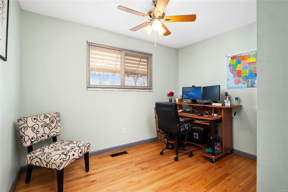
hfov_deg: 96.7
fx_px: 128
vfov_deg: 73.7
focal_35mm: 16
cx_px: 144
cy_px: 96
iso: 500
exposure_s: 1/3
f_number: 10
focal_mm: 8
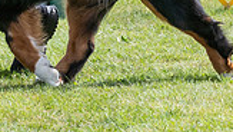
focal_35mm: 704
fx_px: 4353
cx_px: -79
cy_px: -175
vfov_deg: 1.7
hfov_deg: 3.1
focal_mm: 144
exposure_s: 1/1250
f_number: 5.6
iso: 400
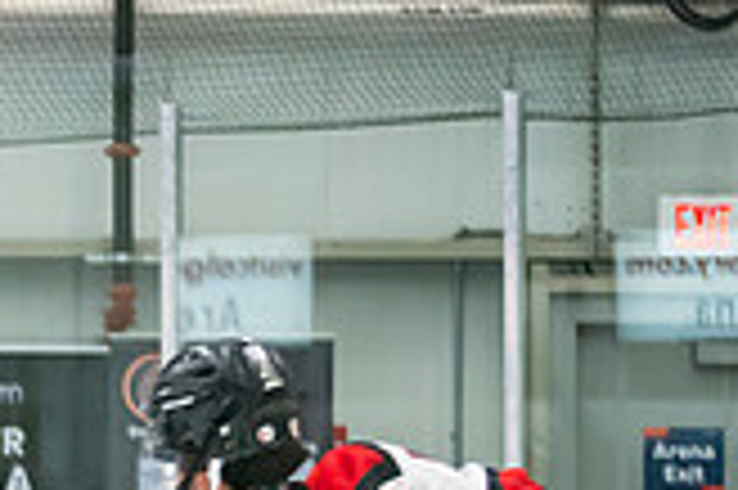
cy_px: 712
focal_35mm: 376
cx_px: -587
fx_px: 7700
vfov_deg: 3.6
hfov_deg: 5.4
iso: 2500
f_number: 2.8
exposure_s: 1/640
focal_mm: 85
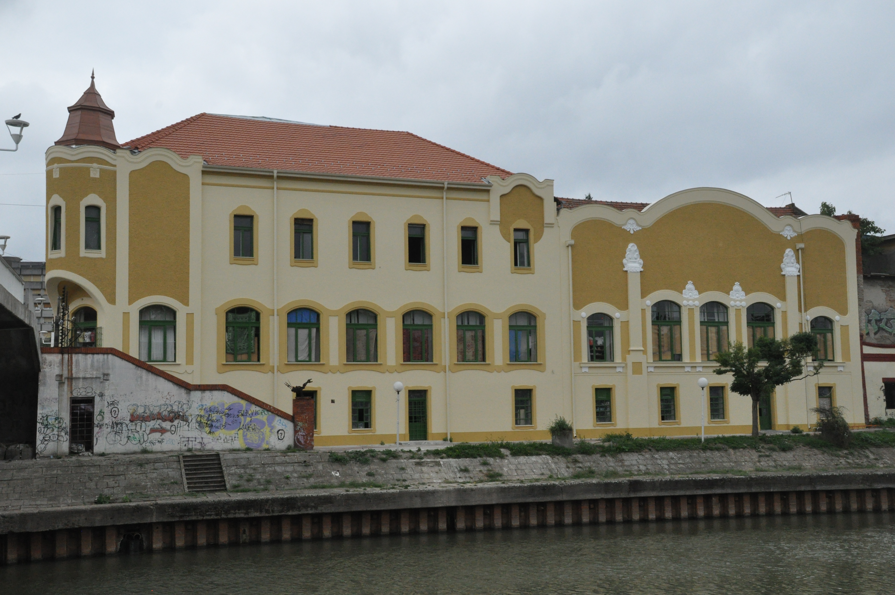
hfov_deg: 42.4
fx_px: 1155
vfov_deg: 28.9
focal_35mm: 46
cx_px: 448
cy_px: 298
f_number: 13
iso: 1600
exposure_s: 1/640
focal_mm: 31
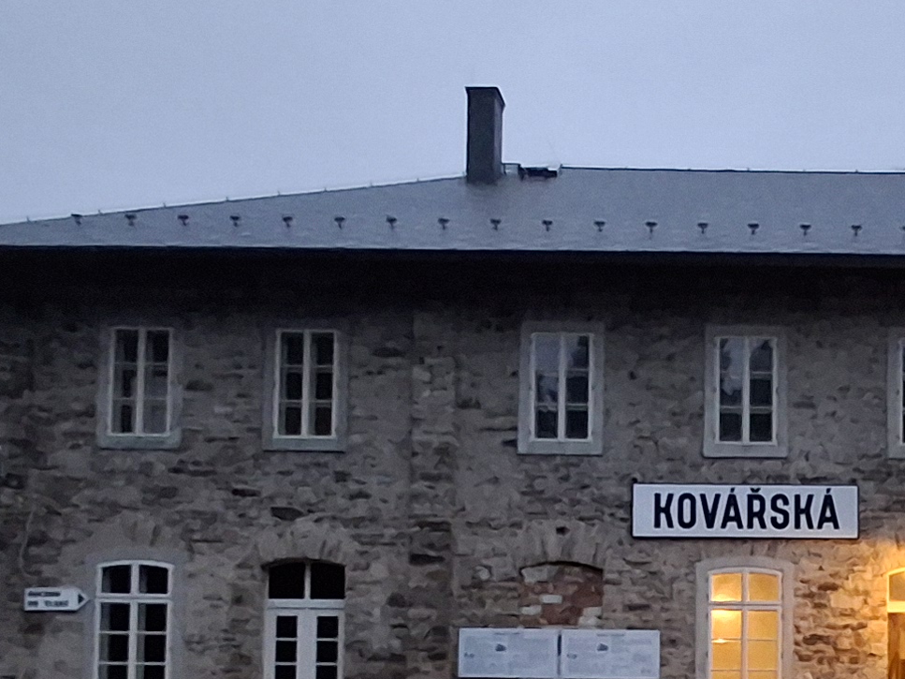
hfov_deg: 34.4
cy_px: 629
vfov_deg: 26.0
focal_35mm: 54
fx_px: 1412
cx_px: 726
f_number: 2.2
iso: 250
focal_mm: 1.64
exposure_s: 1/25
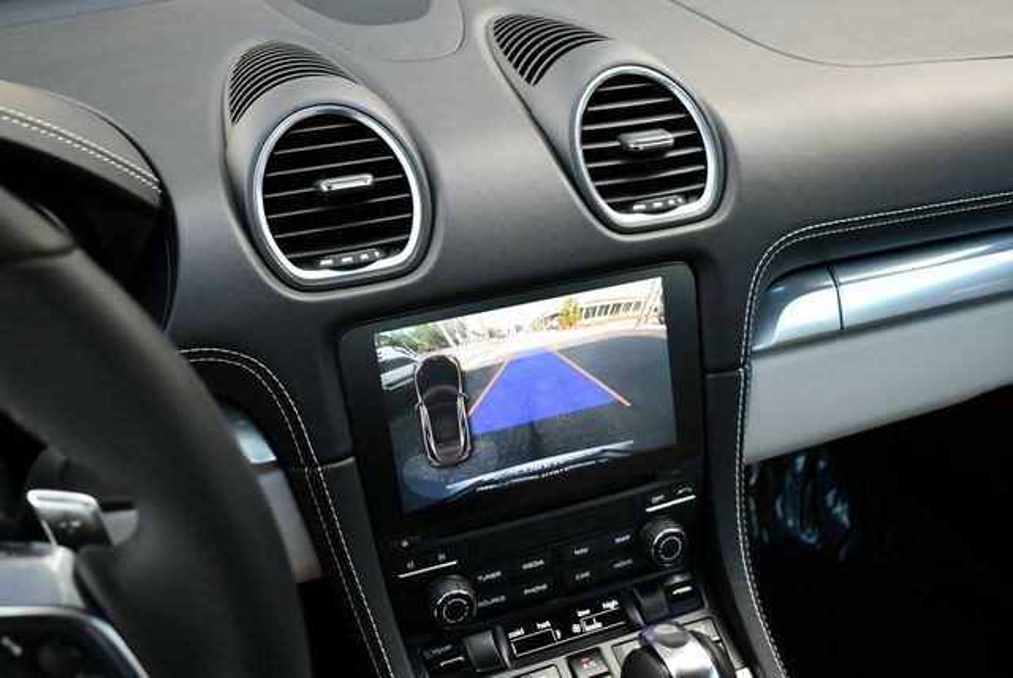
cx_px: 506
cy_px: 339
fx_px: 1014
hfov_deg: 53.1
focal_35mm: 36
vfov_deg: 36.9
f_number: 3.5
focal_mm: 18
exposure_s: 1/250
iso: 500
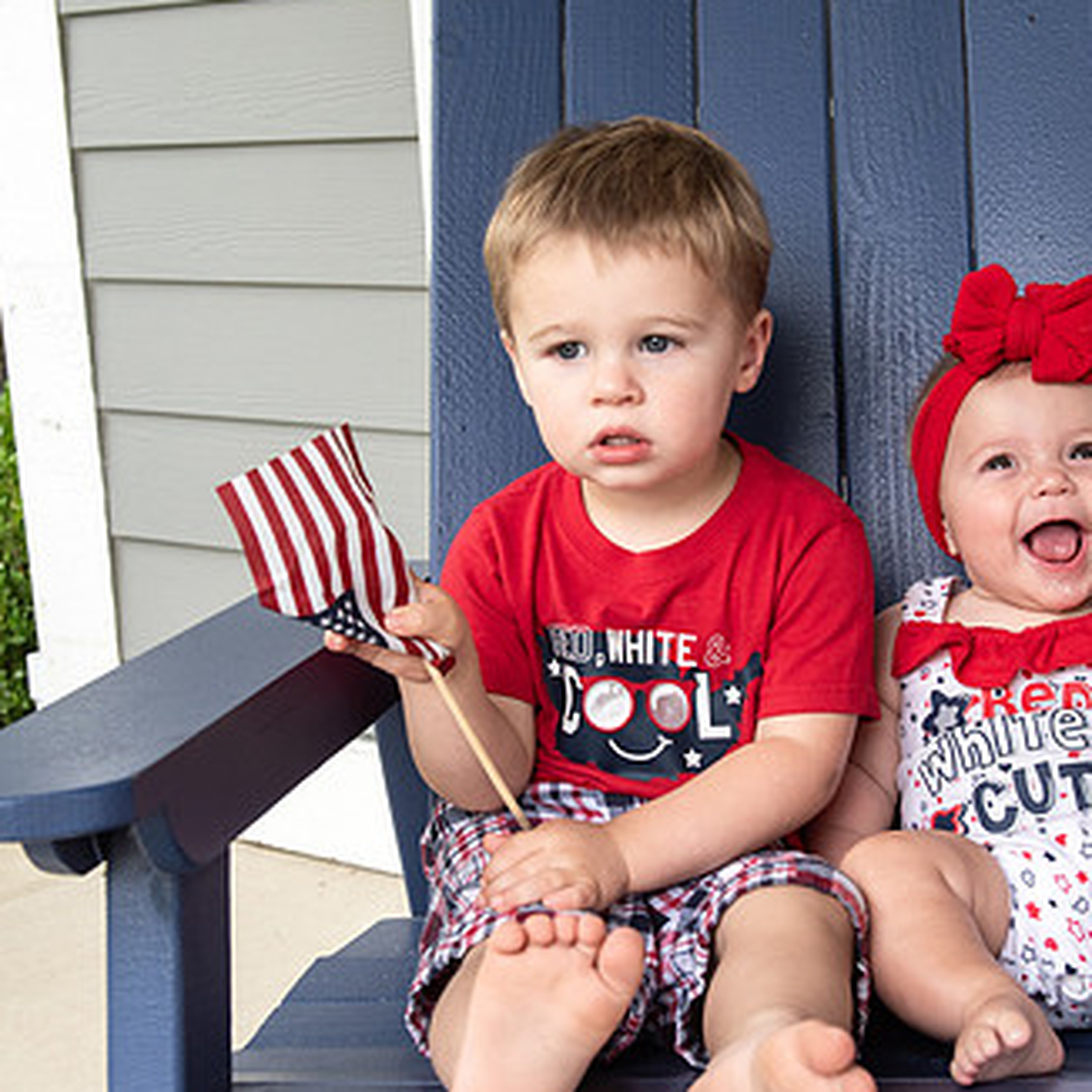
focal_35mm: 65
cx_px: 602
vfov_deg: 26.5
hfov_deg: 26.5
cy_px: 560
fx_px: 2320
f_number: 5.6
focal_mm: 34
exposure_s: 1/100
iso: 400
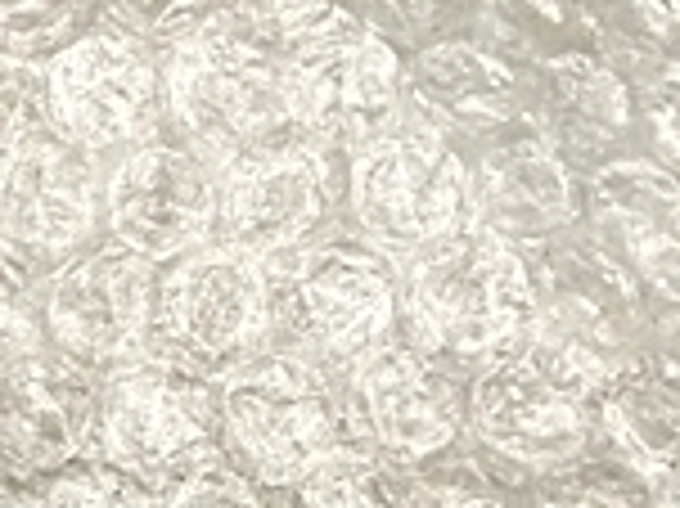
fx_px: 2414
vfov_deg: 11.4
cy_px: 818
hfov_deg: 15.2
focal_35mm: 123
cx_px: -234
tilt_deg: -80.8
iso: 200
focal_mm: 4.15
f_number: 2.2
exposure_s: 1/30
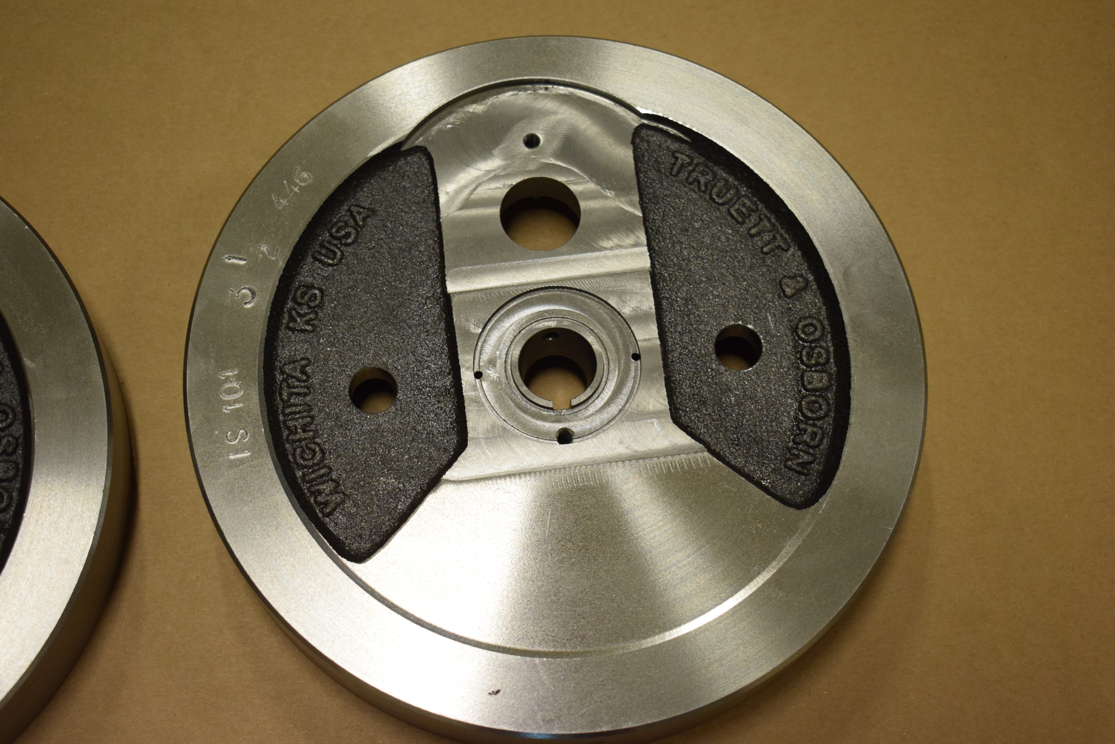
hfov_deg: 35.0
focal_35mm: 57
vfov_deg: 23.8
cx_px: 558
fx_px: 1766
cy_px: 372
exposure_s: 1/125
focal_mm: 38
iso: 2000
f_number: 5
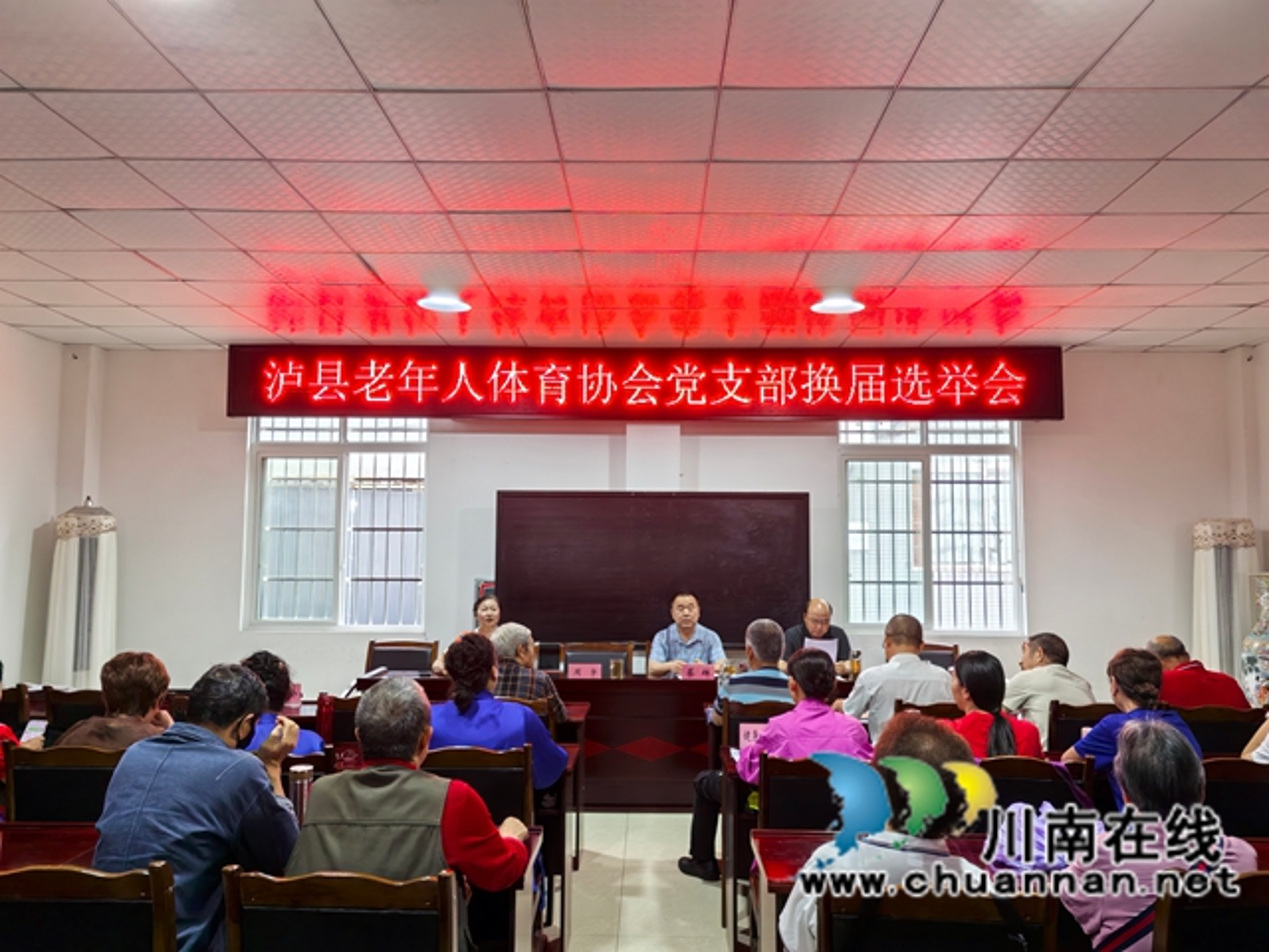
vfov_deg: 51.4
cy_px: 476
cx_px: 634
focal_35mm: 27
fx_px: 990
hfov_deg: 65.3
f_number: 1.9
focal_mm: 5.52
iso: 80
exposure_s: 1/84.7
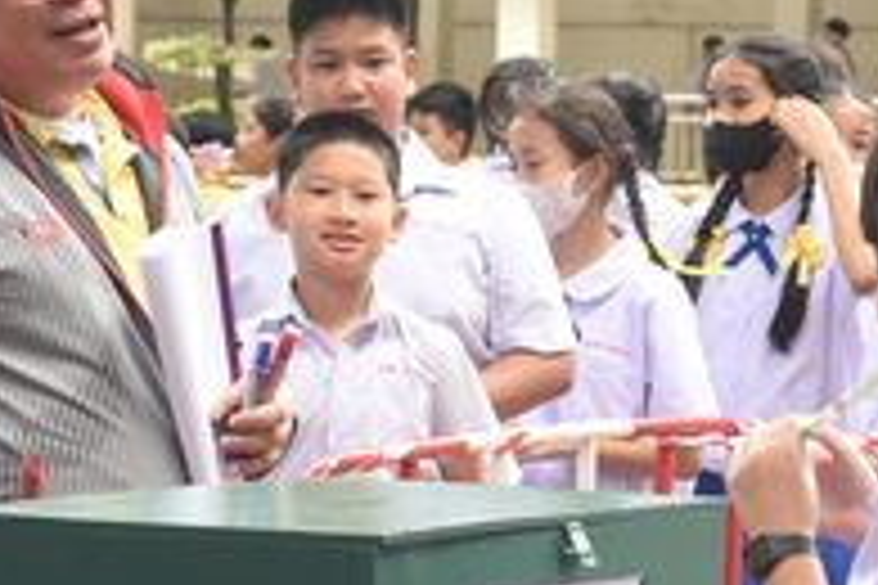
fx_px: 6146
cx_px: 684
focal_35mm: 252
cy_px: 526
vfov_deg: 5.4
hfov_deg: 8.2
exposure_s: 1/125
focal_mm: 82
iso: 800
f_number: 8
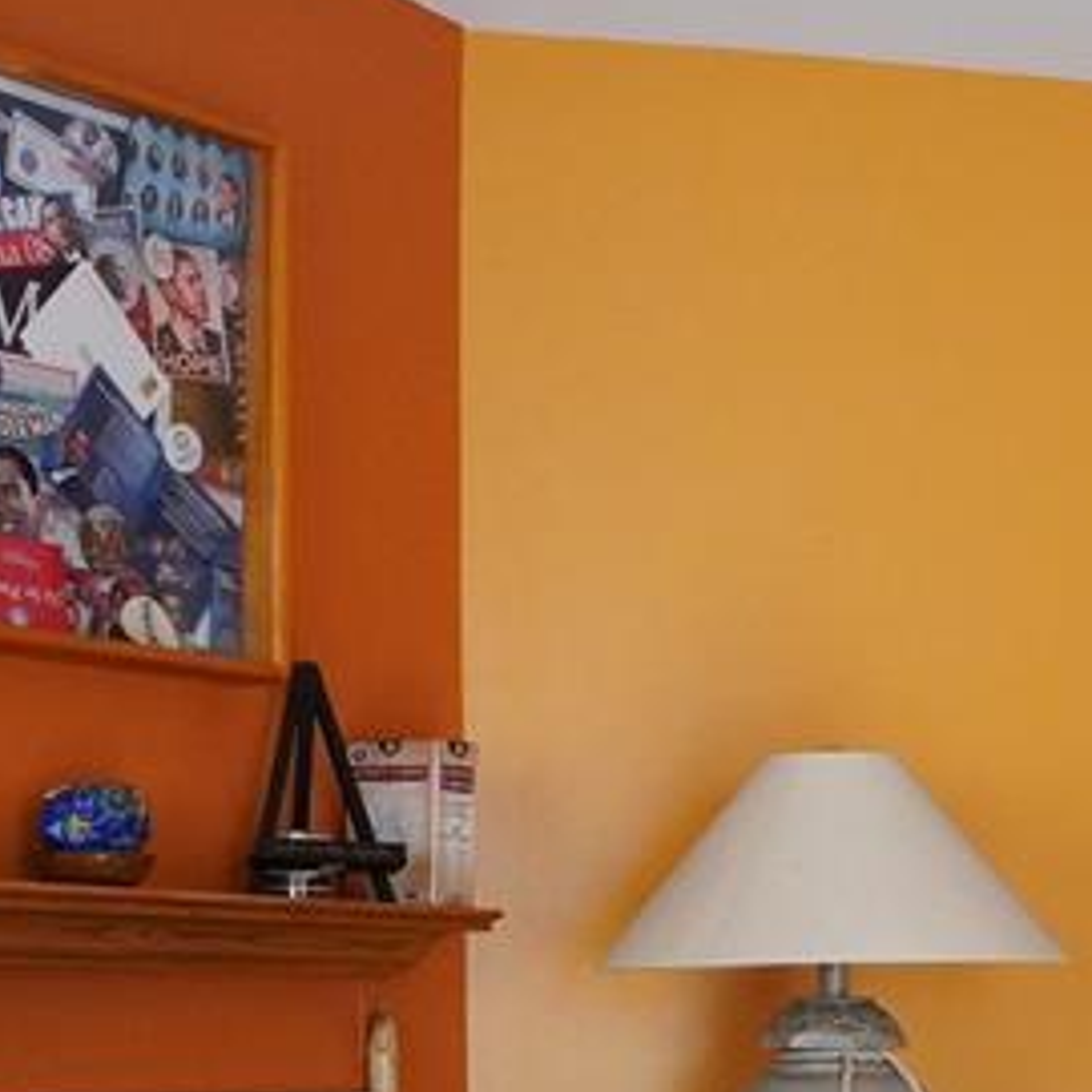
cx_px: 1189
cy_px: 1261
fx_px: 3287
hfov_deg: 18.2
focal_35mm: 92
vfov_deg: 18.0
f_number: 9
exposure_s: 1/30
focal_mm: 19.1
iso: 3200
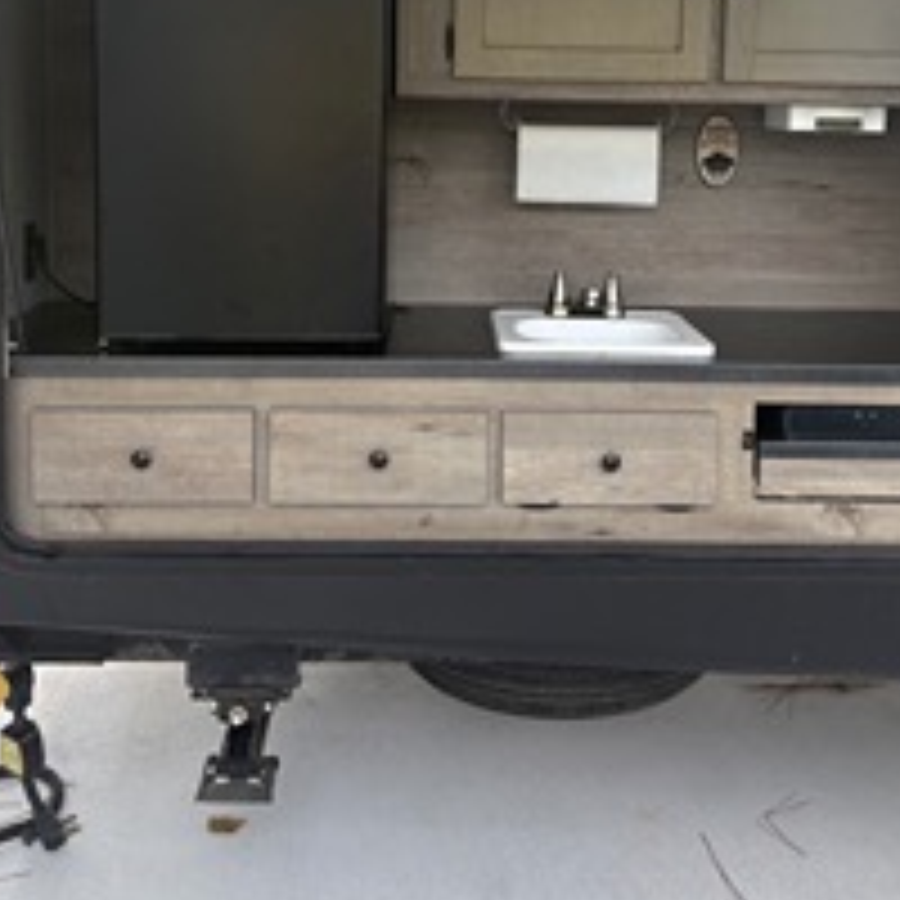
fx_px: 1353
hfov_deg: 36.8
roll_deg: -0.9
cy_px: 189
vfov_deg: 35.7
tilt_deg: -3.6
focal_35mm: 46
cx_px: 495
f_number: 1.6
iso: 64
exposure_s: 1/223
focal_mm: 5.96
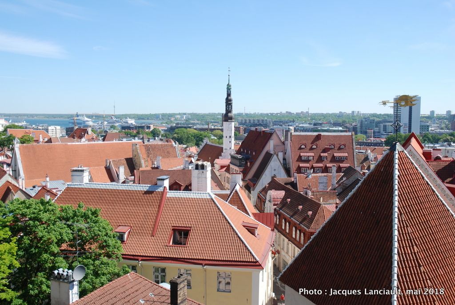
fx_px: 456
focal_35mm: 36
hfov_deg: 53.1
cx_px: 228
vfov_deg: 37.0
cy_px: 152
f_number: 7.1
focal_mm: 24
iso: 100
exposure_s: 1/200
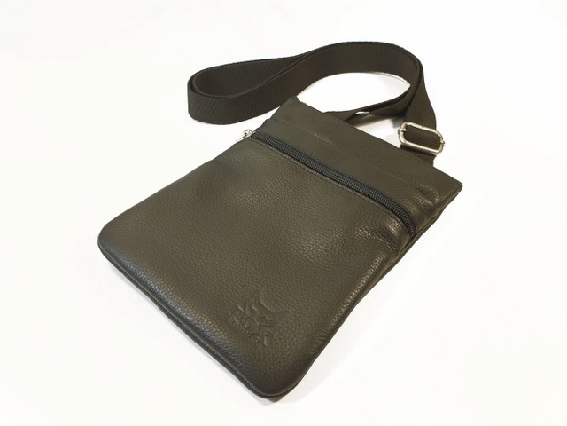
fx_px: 426
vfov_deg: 53.1
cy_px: 213
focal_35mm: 26
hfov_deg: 67.3
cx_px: 284
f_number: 2.4
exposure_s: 1/167
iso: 50
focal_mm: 4.3
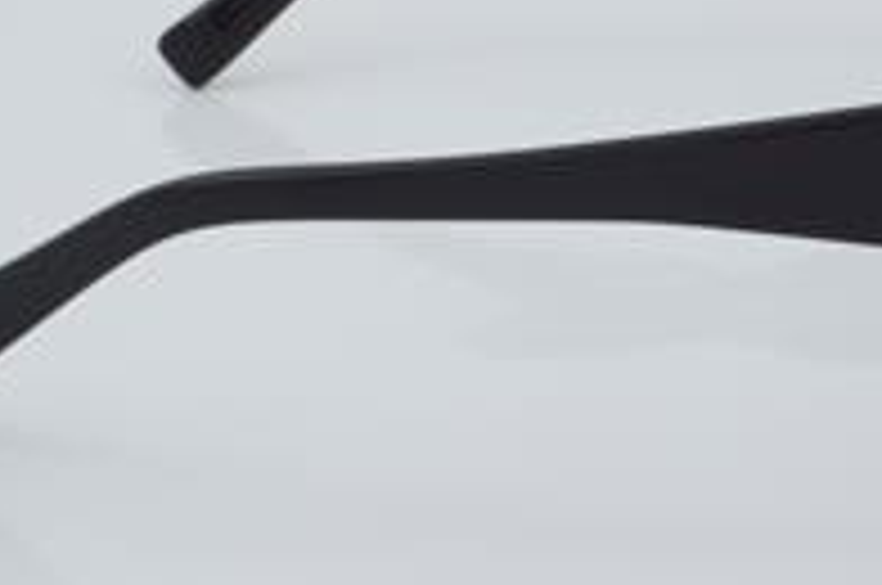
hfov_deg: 13.4
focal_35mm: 153
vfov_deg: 8.9
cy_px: 130
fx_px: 3742
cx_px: 702
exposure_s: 1/4
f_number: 32
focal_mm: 50
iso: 100
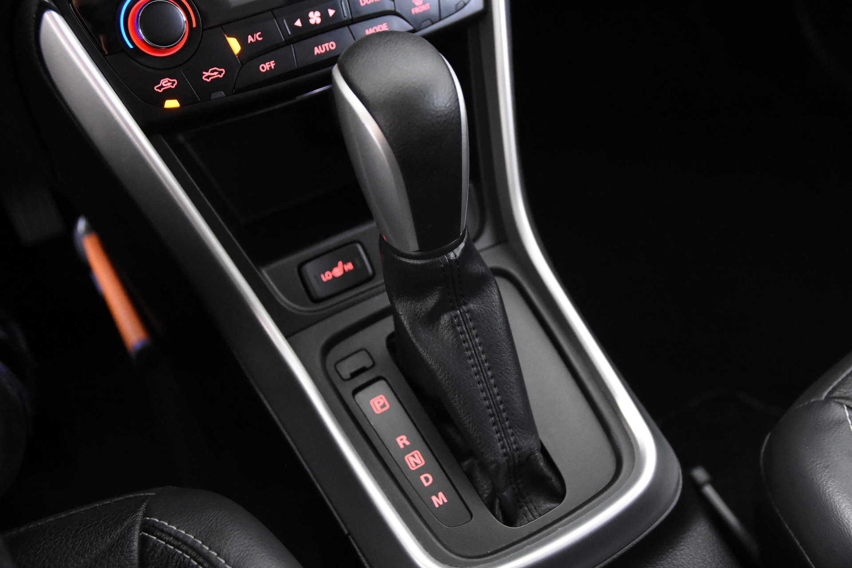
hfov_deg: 53.1
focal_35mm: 36
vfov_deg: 36.9
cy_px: 284
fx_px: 852
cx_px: 426
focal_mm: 24
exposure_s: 1/40
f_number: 3
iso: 5600
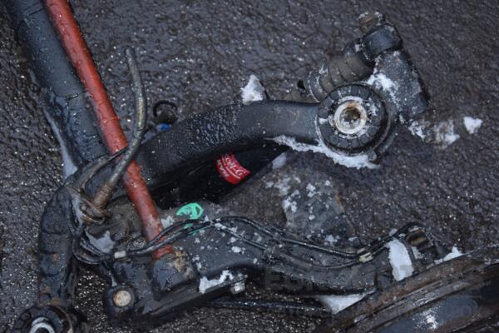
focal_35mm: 78
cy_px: 166
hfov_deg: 26.0
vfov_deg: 17.5
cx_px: 250
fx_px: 1081
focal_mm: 52
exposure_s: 1/60
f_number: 5
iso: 800
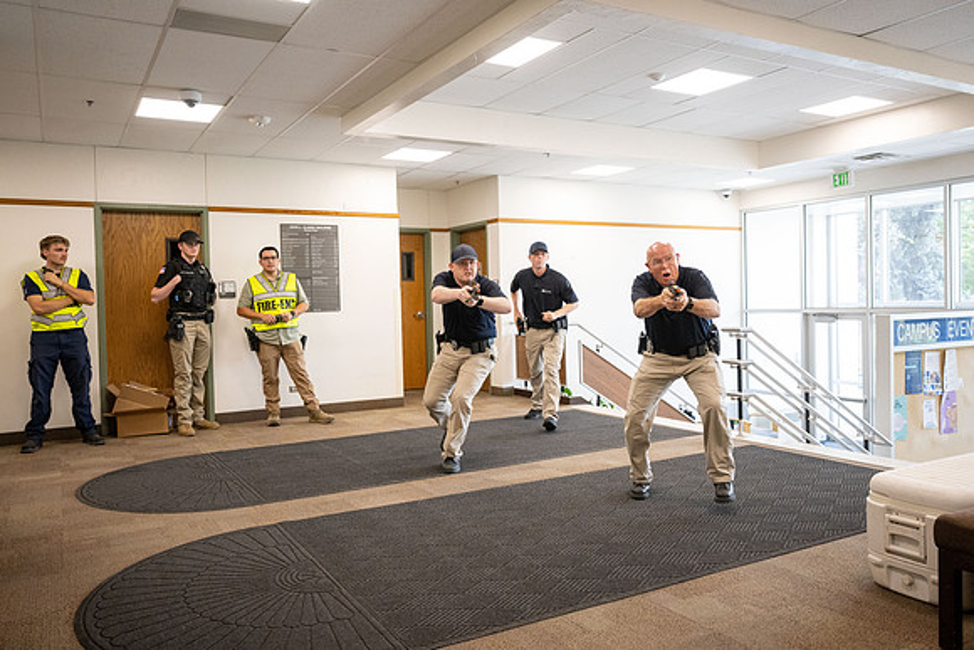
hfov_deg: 68.4
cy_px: 325
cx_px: 487
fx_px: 717
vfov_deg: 48.8
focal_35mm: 26
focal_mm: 26.5
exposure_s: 1/500
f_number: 4
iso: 3200
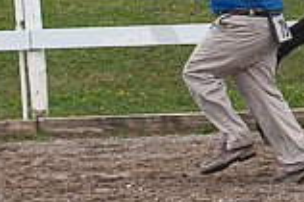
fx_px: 3239
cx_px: 367
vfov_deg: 3.6
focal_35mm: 384
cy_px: -80
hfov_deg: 5.3
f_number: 5.6
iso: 1250
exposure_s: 1/1250
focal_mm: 120
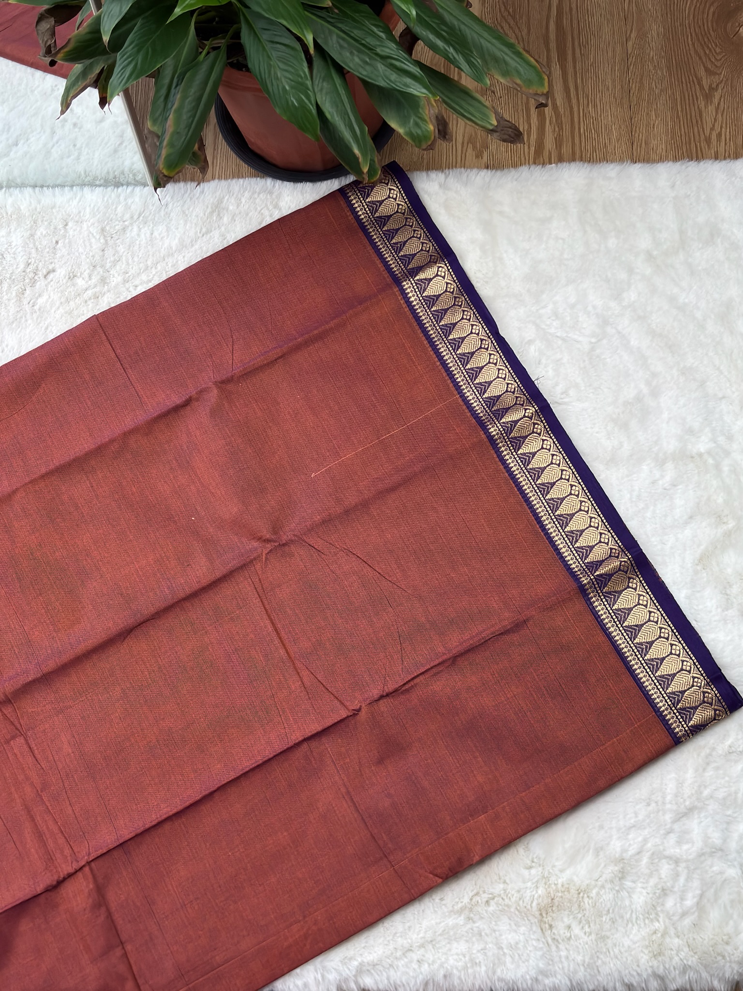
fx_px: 1345
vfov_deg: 40.4
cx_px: 372
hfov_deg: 30.9
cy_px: 496
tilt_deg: -72.0
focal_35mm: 47
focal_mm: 5.96
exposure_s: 1/196
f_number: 1.6
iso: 40
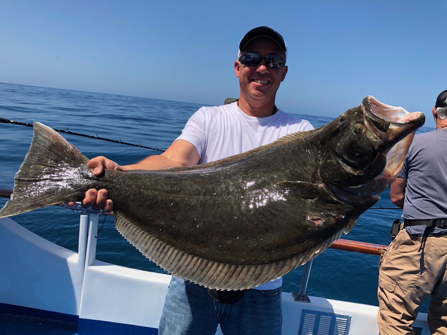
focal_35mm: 29
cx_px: 224
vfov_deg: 48.2
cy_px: 168
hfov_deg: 61.7
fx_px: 374
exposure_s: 1/1845
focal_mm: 3.99
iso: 20
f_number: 1.8
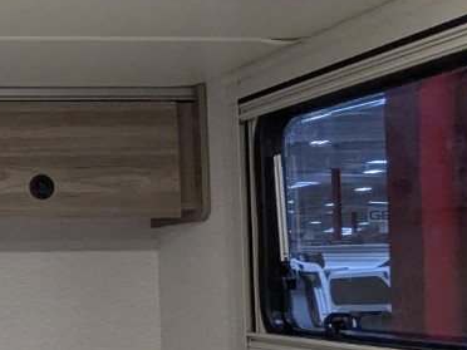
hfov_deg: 25.9
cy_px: 243
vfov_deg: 24.3
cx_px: -189
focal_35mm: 60
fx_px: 809
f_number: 2.2
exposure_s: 1/130
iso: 260
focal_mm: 2.35
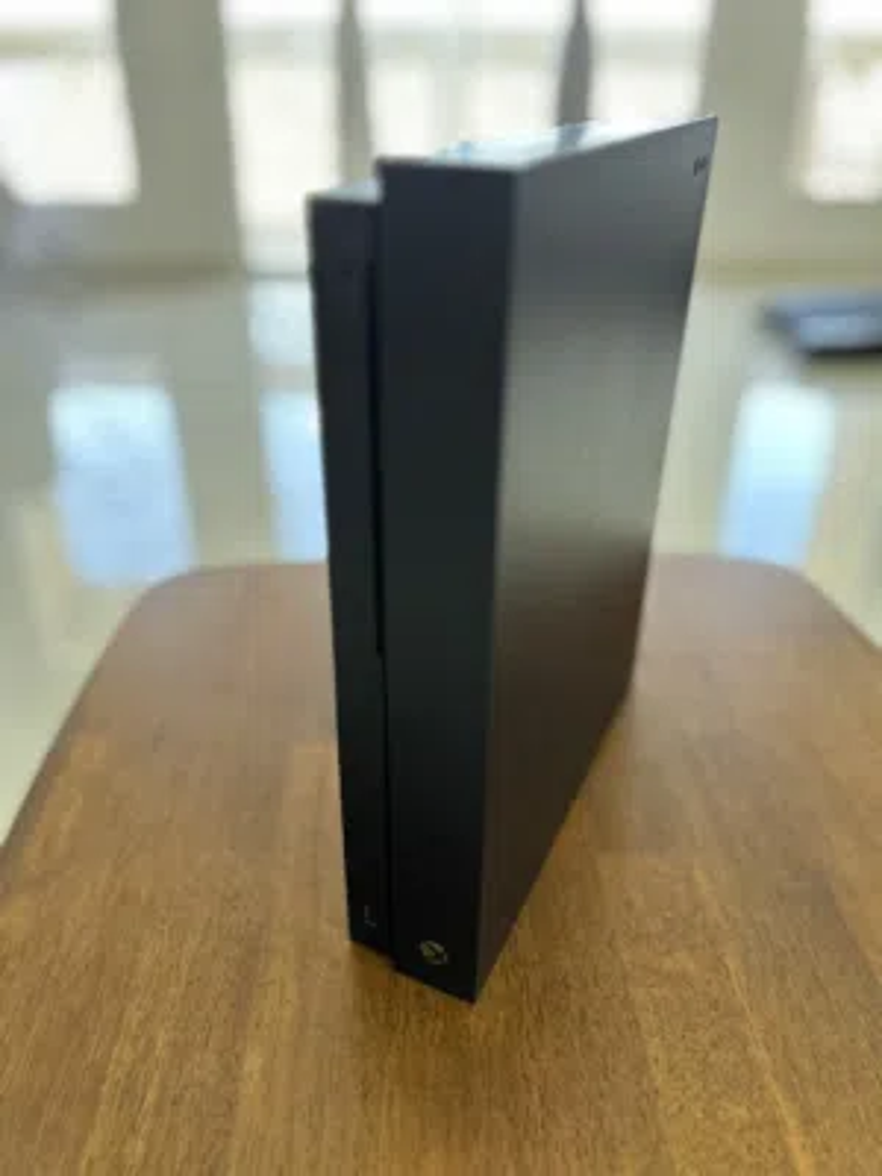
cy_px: 588
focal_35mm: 26
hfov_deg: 53.1
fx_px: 883
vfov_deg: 67.3
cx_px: 441
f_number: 1.5
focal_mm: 5.7
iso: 500
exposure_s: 1/53
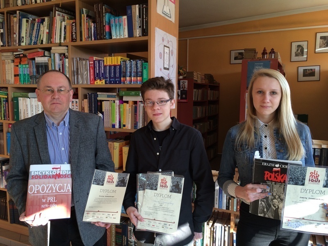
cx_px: 164
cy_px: 123
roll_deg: -0.5
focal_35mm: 29
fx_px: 275
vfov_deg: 48.2
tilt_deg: -6.4
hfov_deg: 61.7
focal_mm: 4.15
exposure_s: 1/33
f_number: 2.2
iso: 40
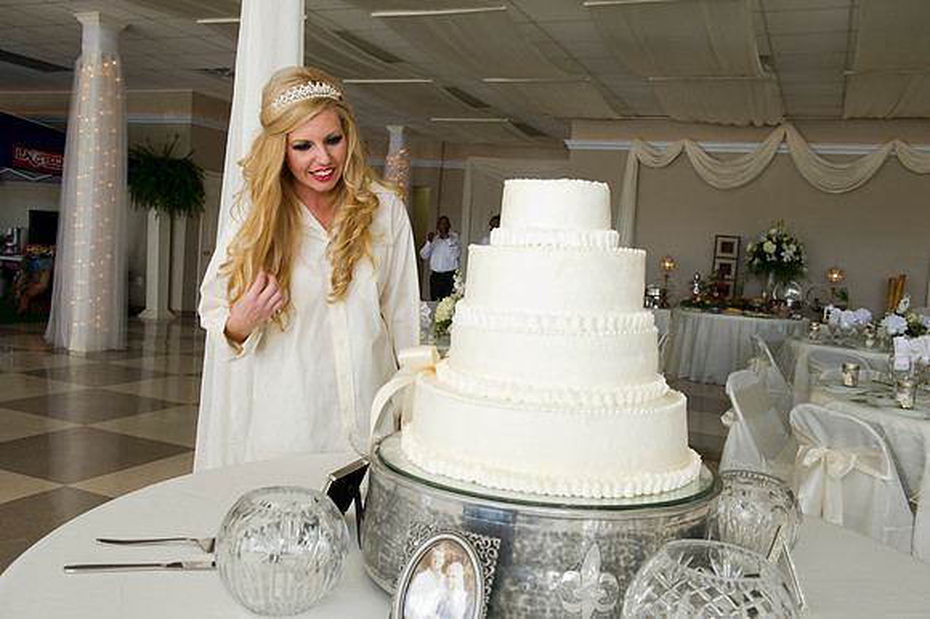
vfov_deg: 41.1
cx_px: 465
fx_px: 826
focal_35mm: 32
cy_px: 310
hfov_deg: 58.7
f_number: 7.1
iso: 1250
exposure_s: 1/160
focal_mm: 32
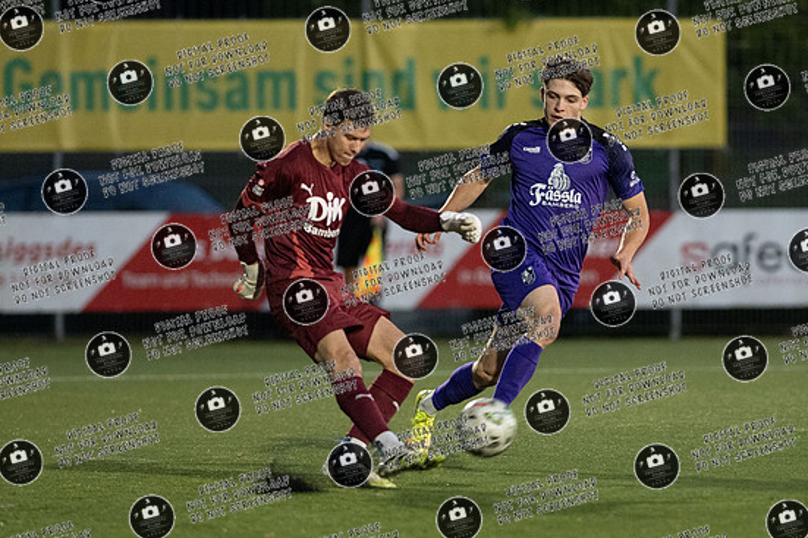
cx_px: 515
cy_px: 201
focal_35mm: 420
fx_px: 9423
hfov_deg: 4.9
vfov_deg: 3.3
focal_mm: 300
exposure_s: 1/1250
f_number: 3.5
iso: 6400
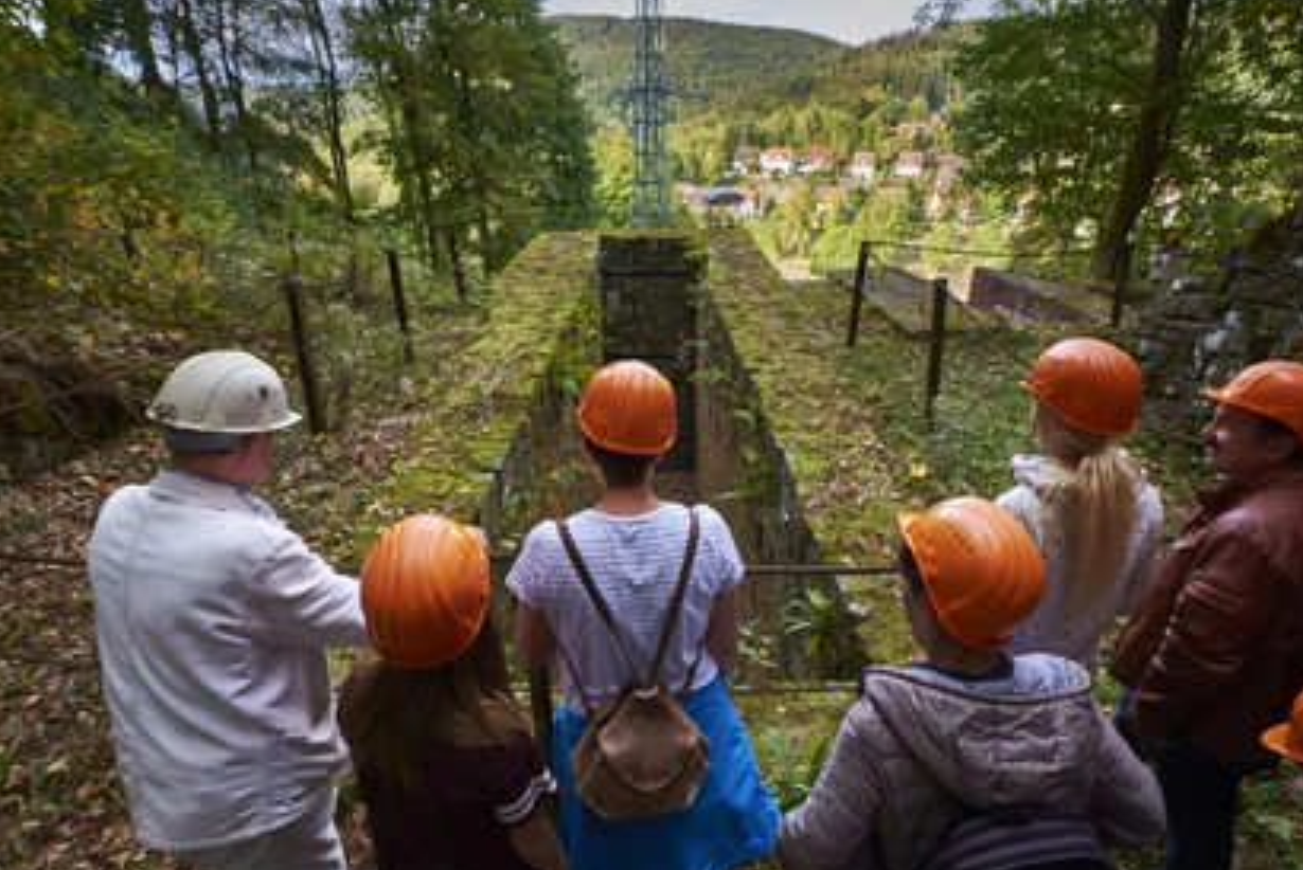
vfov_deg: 70.5
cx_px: 685
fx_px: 616
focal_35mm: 17
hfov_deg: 93.2
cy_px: 416
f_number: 10
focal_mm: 10
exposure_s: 1/60
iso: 400
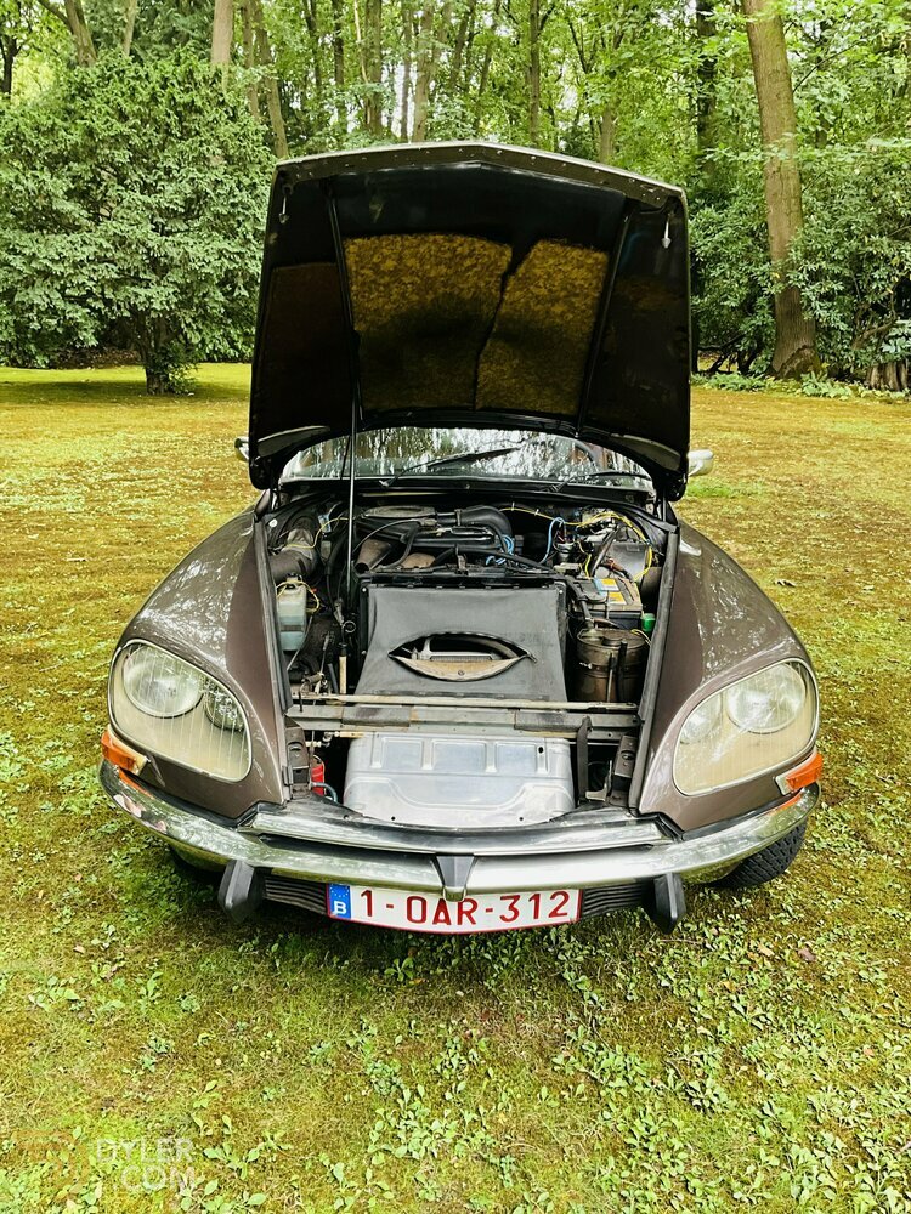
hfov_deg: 48.2
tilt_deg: -17.6
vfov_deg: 61.7
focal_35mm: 29
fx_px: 1018
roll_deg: -1.3
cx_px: 456
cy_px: 607
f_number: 1.8
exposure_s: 1/107
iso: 64
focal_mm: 3
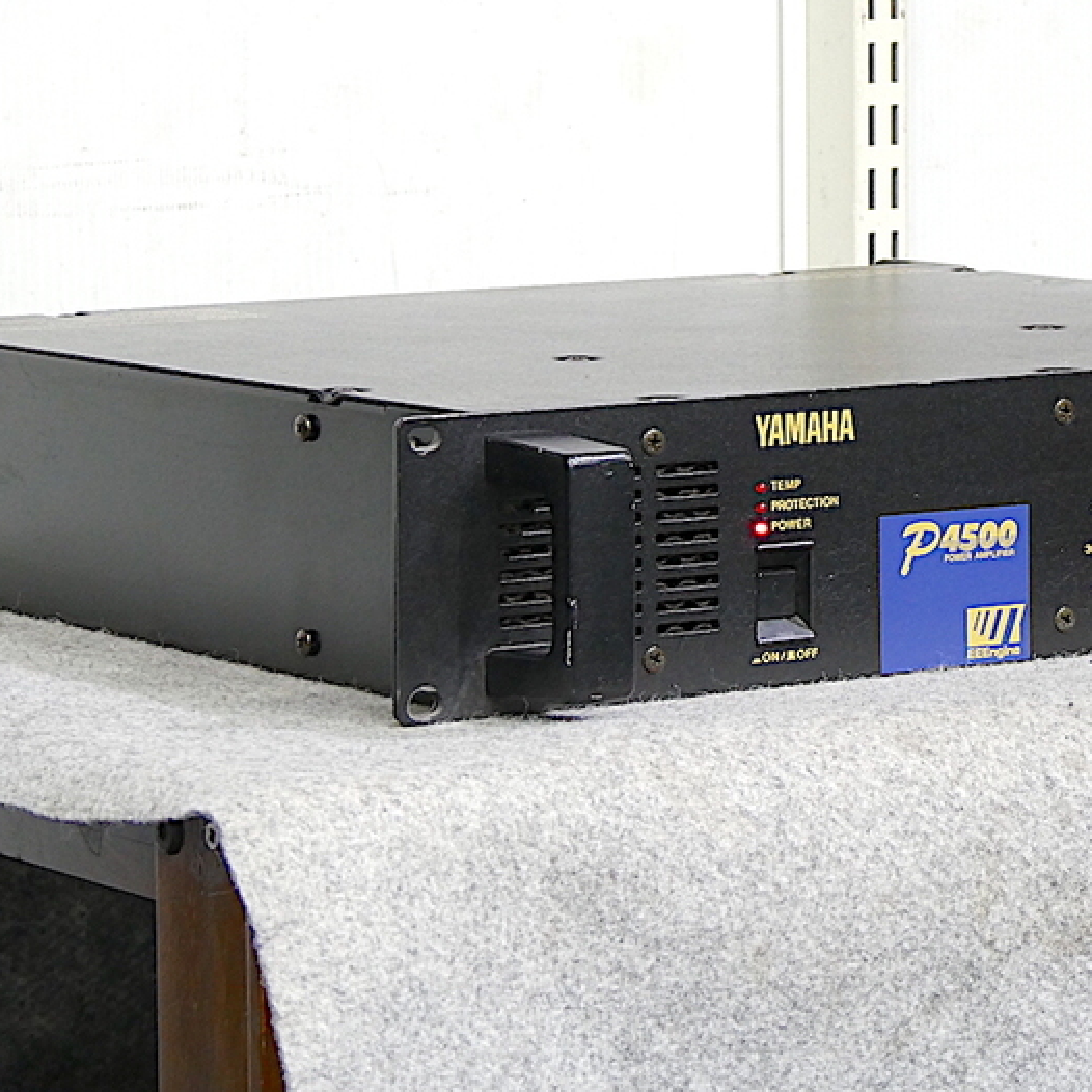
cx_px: 749
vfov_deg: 10.2
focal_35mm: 171
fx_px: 6103
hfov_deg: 10.2
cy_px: 421
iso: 200
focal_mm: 19
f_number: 5.1
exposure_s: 1/5
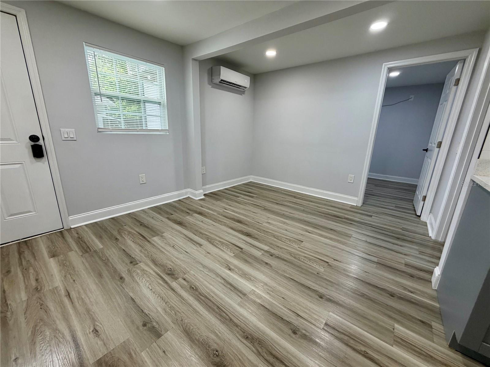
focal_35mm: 14
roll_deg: -1.3
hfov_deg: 102.1
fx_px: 198
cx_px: 245
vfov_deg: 85.7
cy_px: 184
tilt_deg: -14.0
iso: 200
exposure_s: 1/120
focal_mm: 2.22
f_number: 2.2
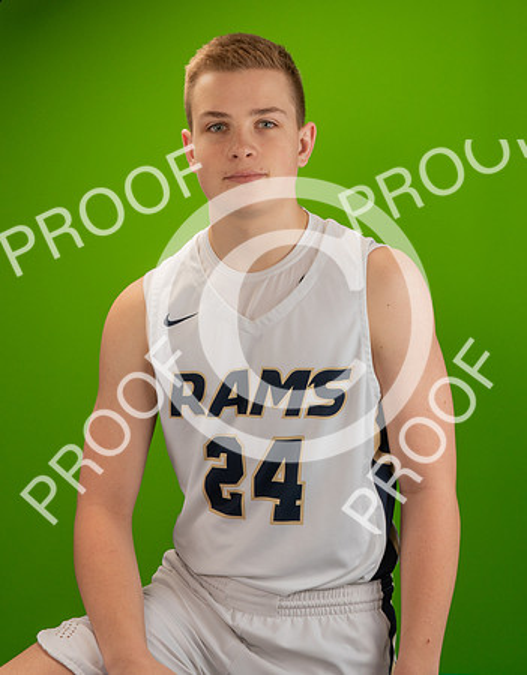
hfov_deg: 22.6
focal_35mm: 67
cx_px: 283
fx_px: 1317
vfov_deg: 28.7
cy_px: 300
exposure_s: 1/60
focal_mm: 42
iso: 800
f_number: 20
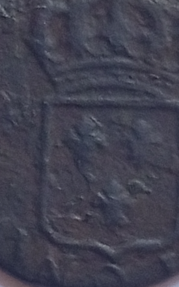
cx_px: 68
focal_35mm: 253
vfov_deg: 8.3
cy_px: 152
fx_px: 1975
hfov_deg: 5.2
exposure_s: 1/20
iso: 667
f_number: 1.8
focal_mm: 3.98
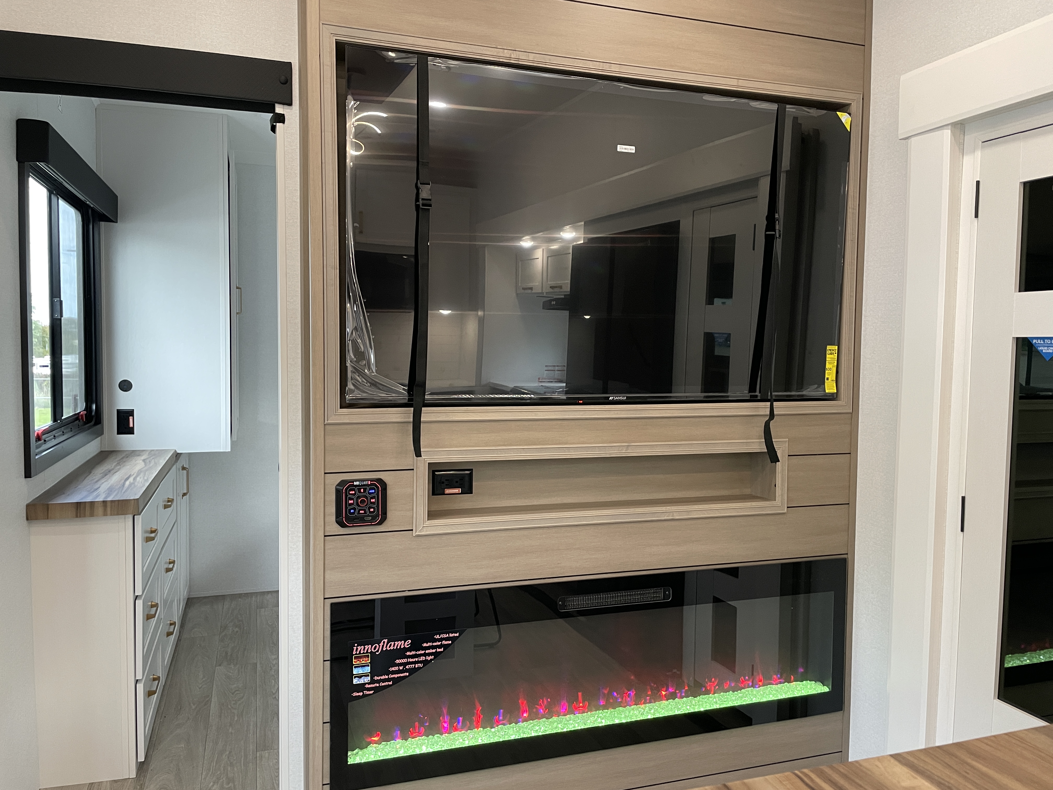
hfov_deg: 67.3
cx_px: 526
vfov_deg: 53.1
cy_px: 395
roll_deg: -0.5
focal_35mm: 26
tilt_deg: -1.6
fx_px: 791
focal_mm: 4.2
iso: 250
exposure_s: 1/59
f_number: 1.6
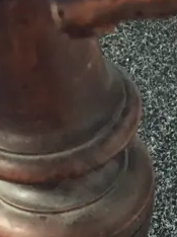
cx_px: 123
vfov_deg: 15.5
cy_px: 128
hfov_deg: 11.6
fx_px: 867
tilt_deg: -41.4
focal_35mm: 127
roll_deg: +4.8
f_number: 2.2
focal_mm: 4.15
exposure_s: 1/8
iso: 125
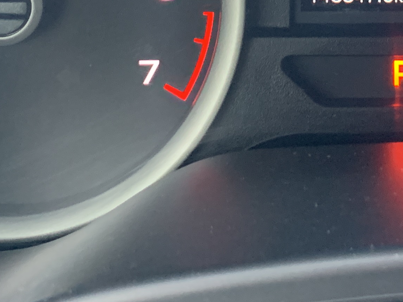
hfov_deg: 21.2
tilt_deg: -22.5
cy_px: -118
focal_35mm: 91
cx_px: 332
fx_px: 1059
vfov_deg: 15.3
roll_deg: +0.3
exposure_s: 1/60
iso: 320
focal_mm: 4.25
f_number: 1.8
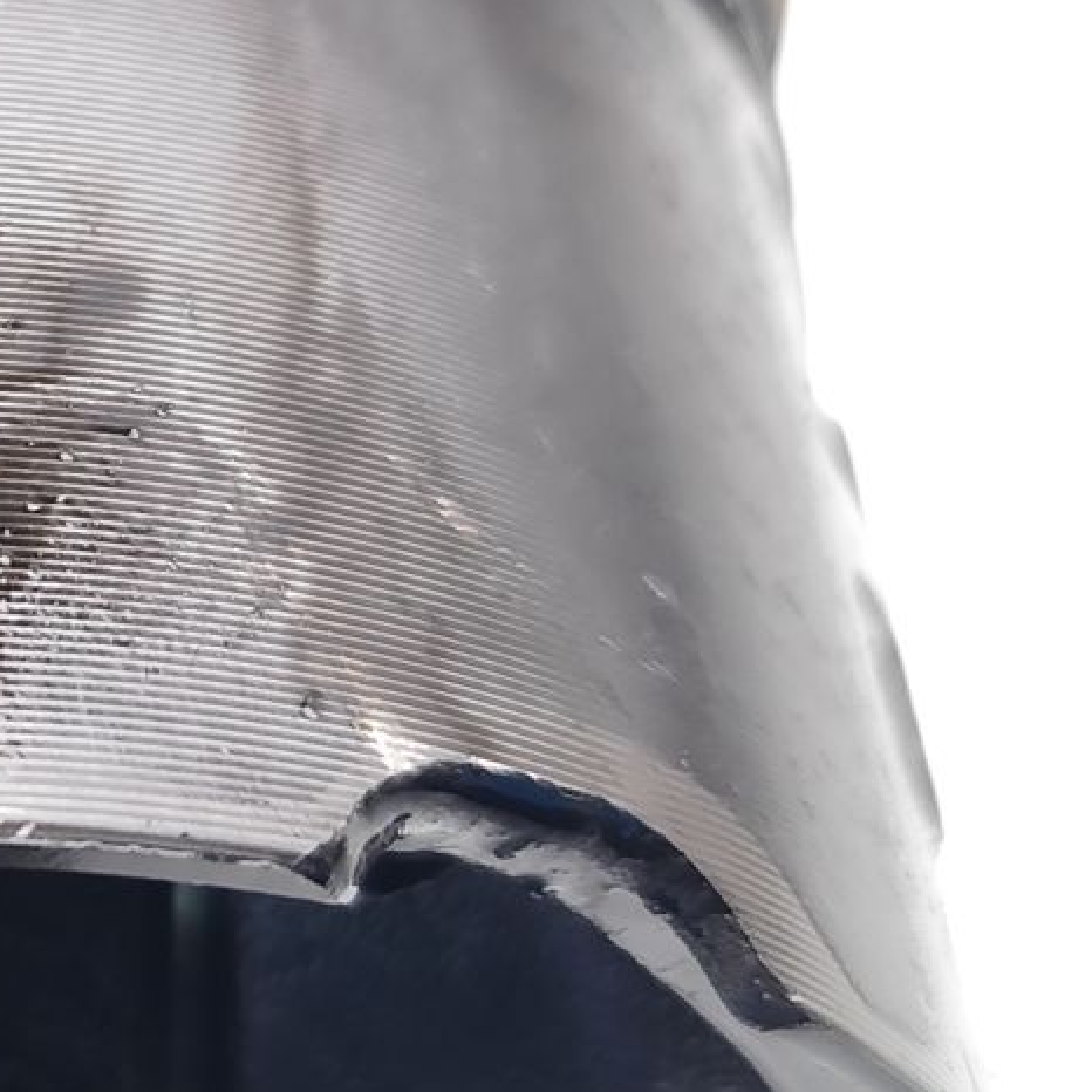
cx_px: -366
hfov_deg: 16.1
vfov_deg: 16.9
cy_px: 220
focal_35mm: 102
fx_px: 3640
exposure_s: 1/50
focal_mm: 6.19
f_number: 1.65
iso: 80
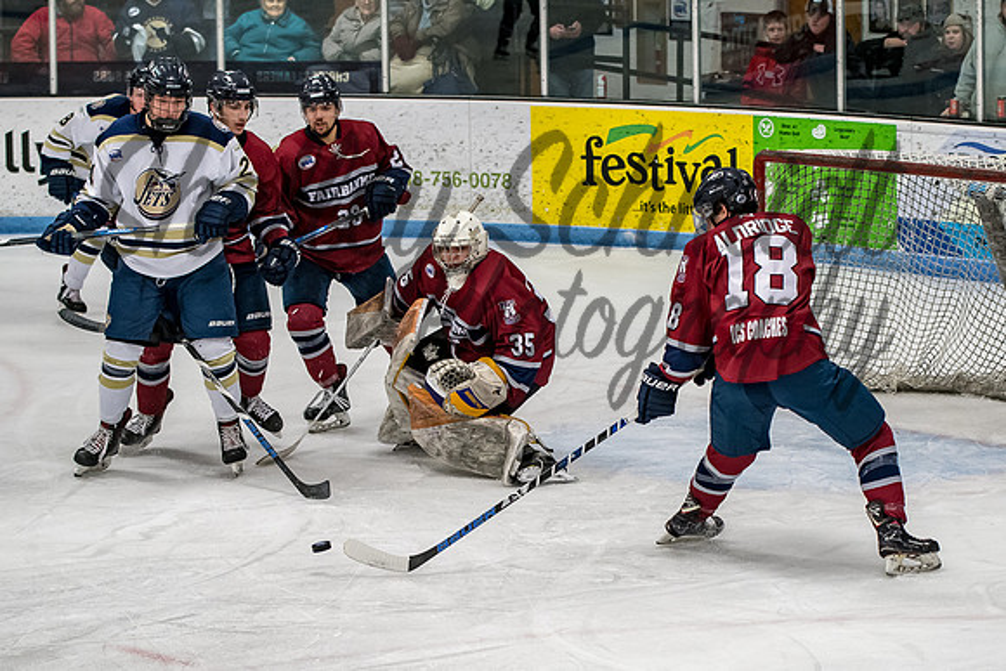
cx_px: 640
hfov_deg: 15.2
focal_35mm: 135
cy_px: 426
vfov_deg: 10.2
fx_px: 3765
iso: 1600
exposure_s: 1/800
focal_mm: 70
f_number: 3.2
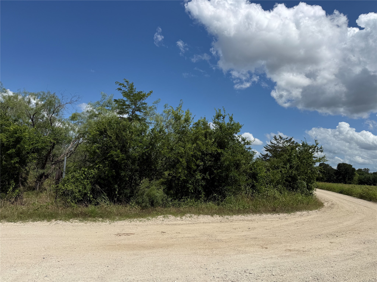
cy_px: 141
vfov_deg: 56.8
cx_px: 188
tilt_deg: +7.0
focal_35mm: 24
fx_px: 261
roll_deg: -3.2
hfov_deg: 71.6
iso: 80
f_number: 1.78
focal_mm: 6.76
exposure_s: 1/9091
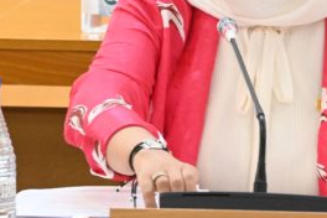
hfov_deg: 3.6
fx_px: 5159
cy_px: 5
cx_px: 302
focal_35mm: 568
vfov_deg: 2.4
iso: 12800
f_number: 11
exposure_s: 1/160
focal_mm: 200
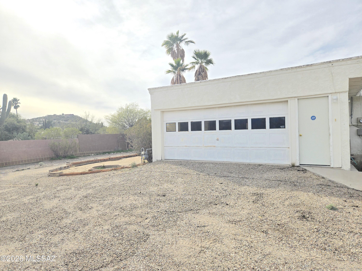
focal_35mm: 23
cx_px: 181
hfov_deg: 73.9
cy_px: 136
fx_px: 241
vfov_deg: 58.9
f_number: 1.8
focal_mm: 5.4
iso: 25
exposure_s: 1/4661
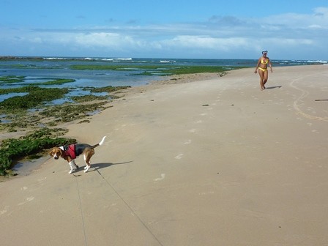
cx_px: 164
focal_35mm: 36
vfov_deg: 39.7
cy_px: 123
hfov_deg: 51.4
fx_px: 341
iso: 80
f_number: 5.6
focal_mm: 4.1
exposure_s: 1/500
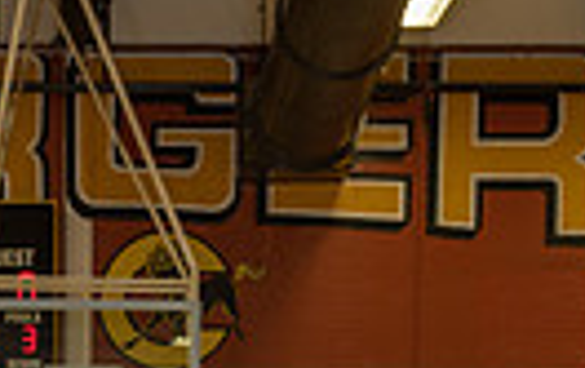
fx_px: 1964
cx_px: 63
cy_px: 832
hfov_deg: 16.7
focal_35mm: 123
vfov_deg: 9.7
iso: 250
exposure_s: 1/50
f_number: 7.1
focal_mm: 26
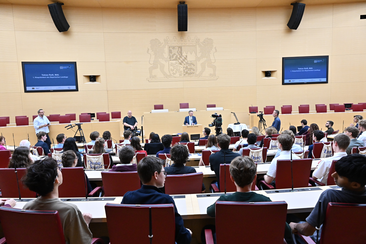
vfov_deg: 53.1
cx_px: 183
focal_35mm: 24
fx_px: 244
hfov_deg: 73.7
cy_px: 122
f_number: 9
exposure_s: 1/200
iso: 3200
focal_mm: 24
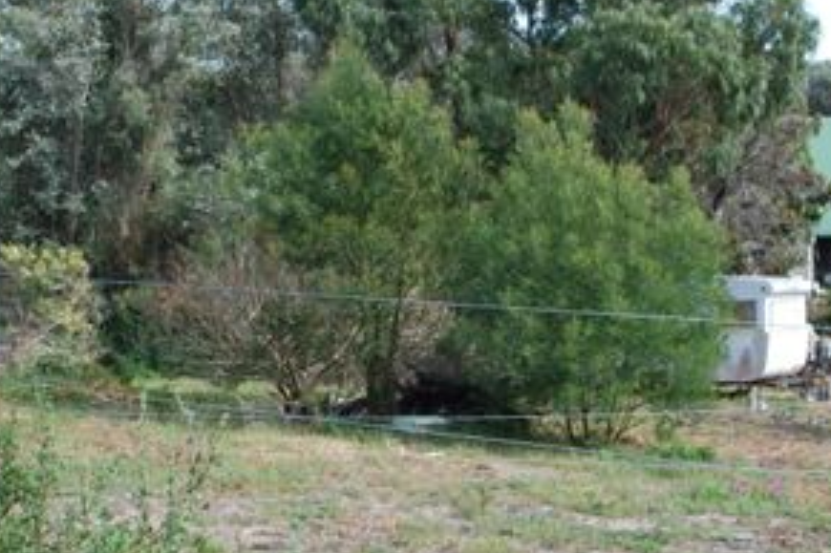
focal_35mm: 68
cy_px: 368
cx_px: 447
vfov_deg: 19.9
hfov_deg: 29.7
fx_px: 1569
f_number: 5.6
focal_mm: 28
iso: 100
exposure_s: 1/125
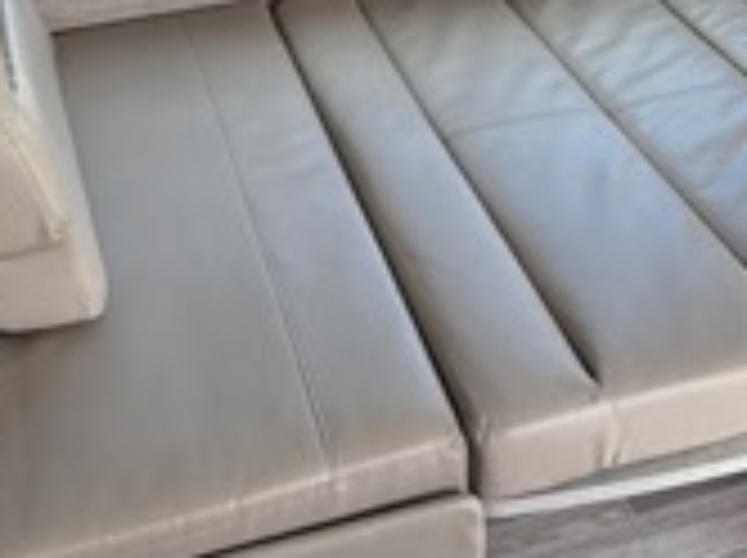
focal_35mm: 58
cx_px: 544
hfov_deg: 32.7
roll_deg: -0.2
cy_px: -9
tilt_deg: -23.8
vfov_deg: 24.0
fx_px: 1250
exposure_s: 1/121
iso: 200
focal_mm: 6.76
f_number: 1.78
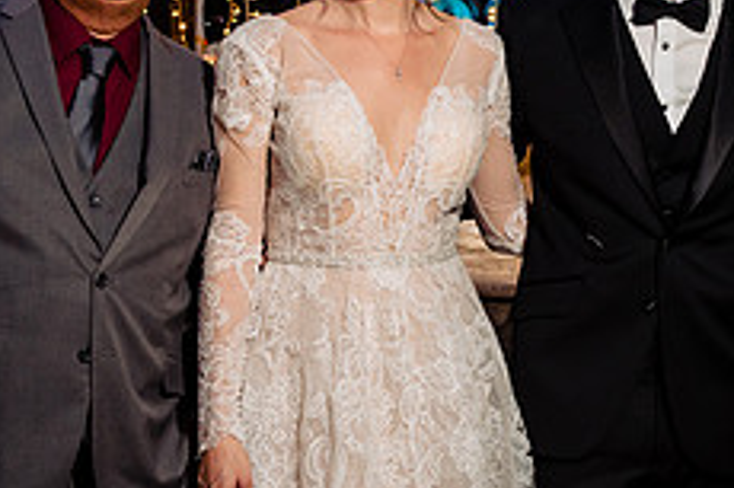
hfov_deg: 21.1
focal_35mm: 96
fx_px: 1956
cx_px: 511
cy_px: 116
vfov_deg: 14.2
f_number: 5.6
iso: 1600
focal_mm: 38
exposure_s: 1/50
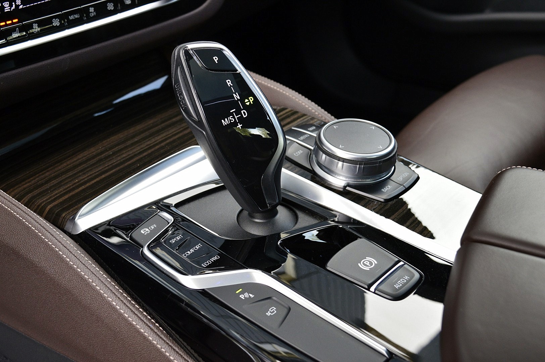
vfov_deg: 29.8
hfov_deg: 43.6
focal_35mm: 45
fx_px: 681
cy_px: 181
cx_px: 272
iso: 720
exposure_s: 1/60
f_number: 8
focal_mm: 30
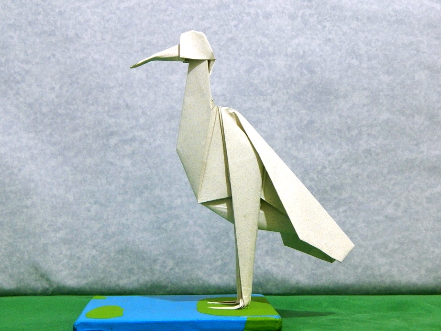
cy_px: 166
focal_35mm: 76
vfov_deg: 19.4
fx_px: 968
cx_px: 220
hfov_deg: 25.7
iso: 400
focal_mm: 13.5
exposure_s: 1/10
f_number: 4.2
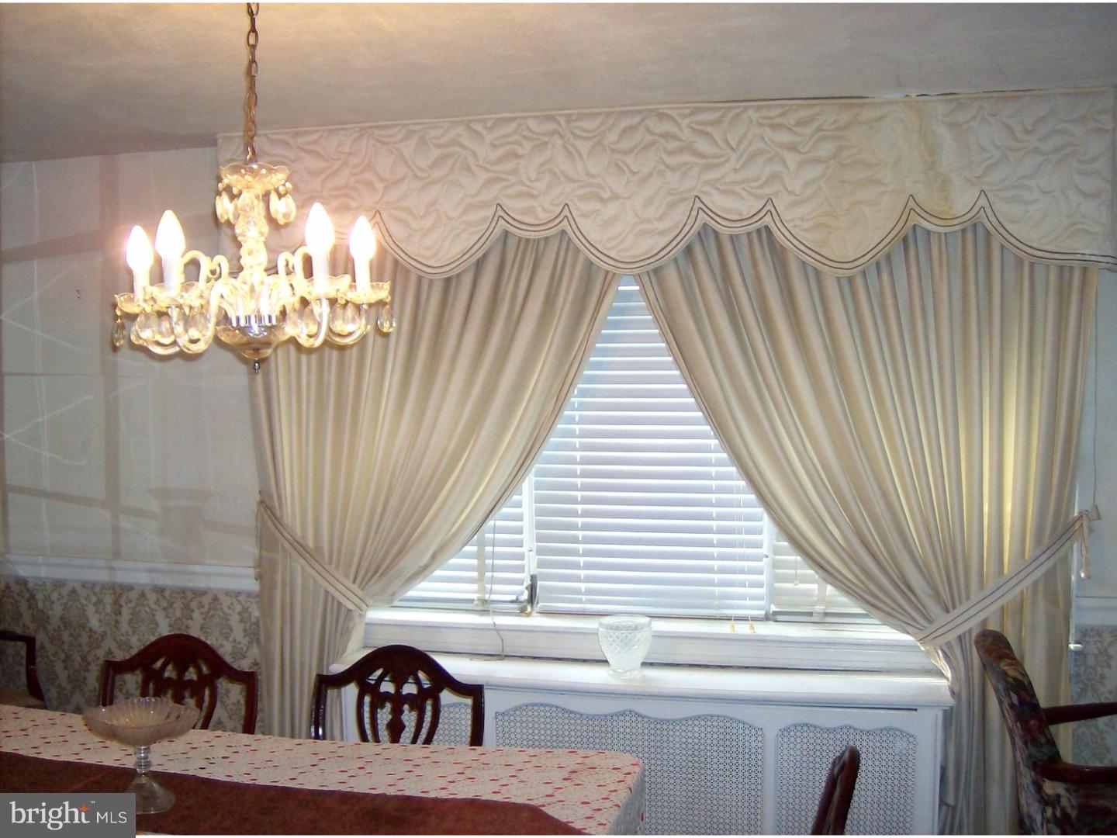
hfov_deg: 51.4
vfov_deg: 39.7
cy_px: 419
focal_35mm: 36
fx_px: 1162
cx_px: 558
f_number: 2.8
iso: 200
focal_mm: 6
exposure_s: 1/60
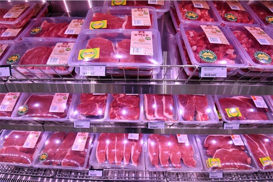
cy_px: 91
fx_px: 129
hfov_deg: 93.3
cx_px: 136
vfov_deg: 70.4
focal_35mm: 17
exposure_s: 1/400
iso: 2000
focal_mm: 17
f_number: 7.1
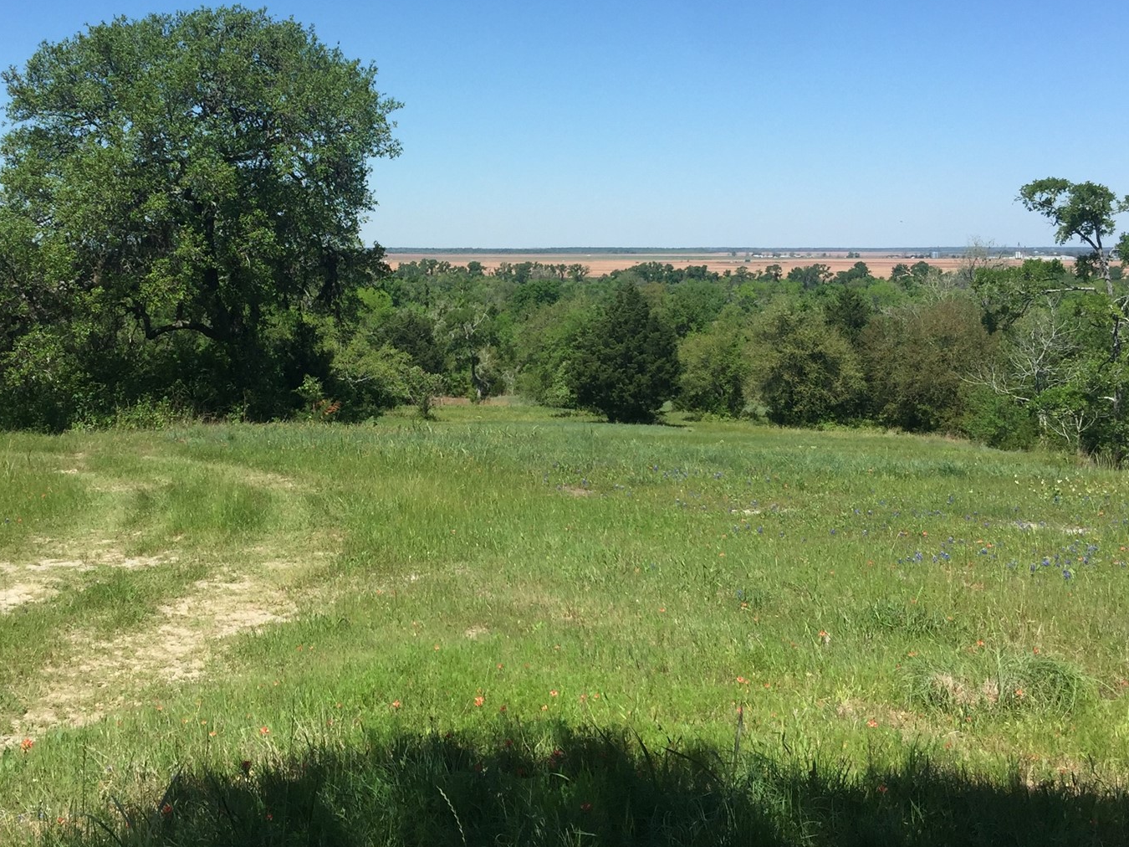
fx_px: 1435
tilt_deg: -2.0
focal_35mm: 44
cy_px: 322
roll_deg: +0.0
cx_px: 447
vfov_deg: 32.7
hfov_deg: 42.7
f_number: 2.2
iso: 32
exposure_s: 1/2083
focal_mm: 4.15
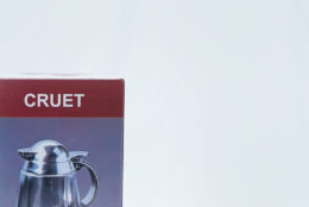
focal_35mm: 81
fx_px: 696
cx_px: 61
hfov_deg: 24.6
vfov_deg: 16.8
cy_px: 167
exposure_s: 1/160
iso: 2500
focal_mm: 33
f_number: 9
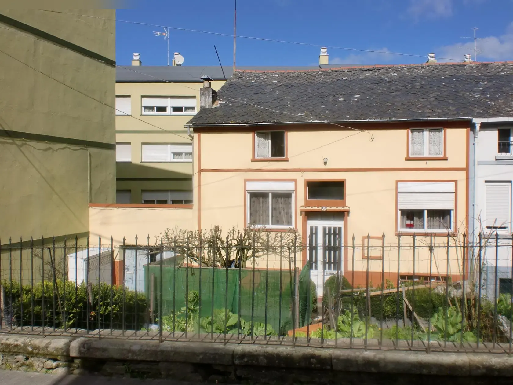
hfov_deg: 52.6
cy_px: 192
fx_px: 519
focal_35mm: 35
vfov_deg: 40.7
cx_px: 256
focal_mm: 6.3
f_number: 5.6
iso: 64
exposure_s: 1/1000
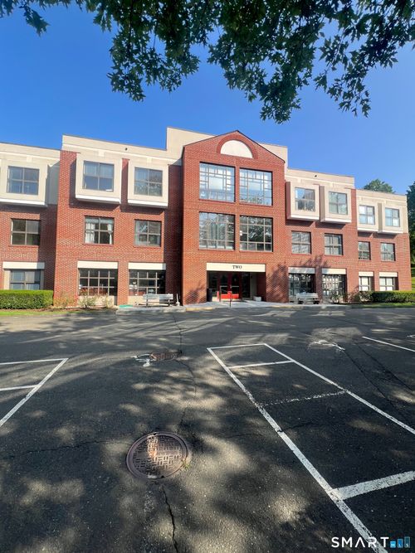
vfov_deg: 106.2
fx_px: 208
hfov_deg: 89.9
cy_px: 276
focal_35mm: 13
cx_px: 208
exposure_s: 1/528
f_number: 1.8
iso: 32
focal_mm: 1.57
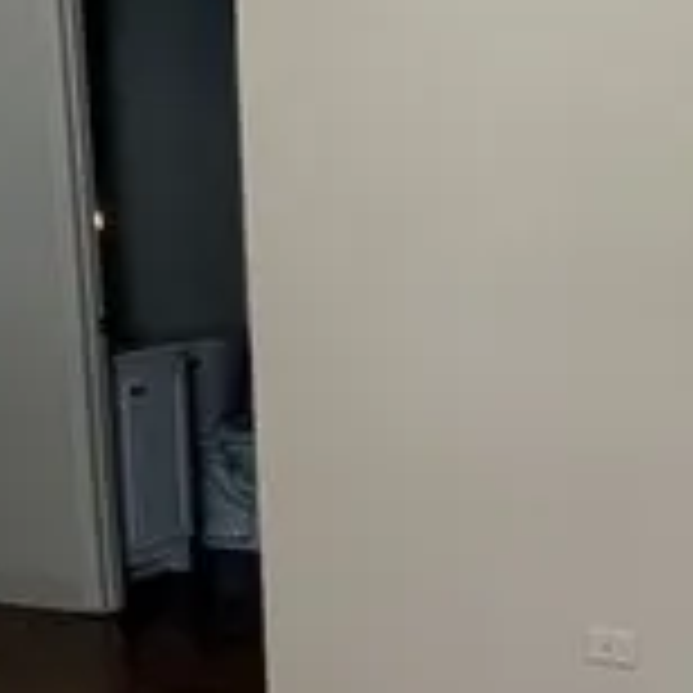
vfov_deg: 19.2
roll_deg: +2.5
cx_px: 158
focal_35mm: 87
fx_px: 1971
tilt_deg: -17.0
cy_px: 734
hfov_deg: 19.8
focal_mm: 2.22
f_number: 2.2
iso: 250
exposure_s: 1/60
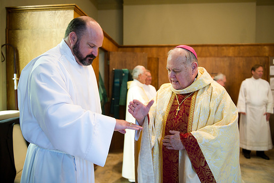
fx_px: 221
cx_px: 137
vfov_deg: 44.9
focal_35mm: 29
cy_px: 92
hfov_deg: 63.7
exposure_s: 1/60
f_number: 2.8
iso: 2000
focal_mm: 29
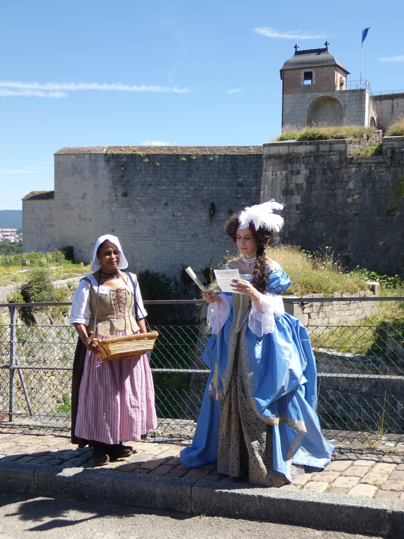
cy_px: 270
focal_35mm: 43
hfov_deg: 33.6
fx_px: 669
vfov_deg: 43.9
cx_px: 202
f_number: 4
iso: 80
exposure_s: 1/400
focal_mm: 7.8
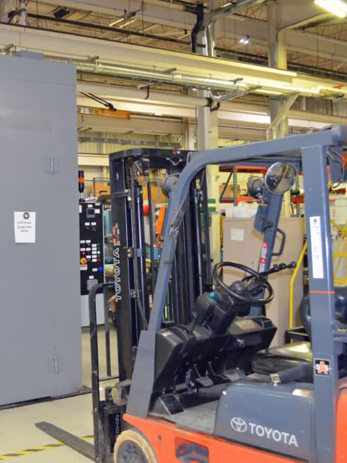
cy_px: 231
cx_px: 46
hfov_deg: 31.6
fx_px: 588
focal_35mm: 44
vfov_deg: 43.0
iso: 2000
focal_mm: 20
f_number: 3.8
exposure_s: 1/60
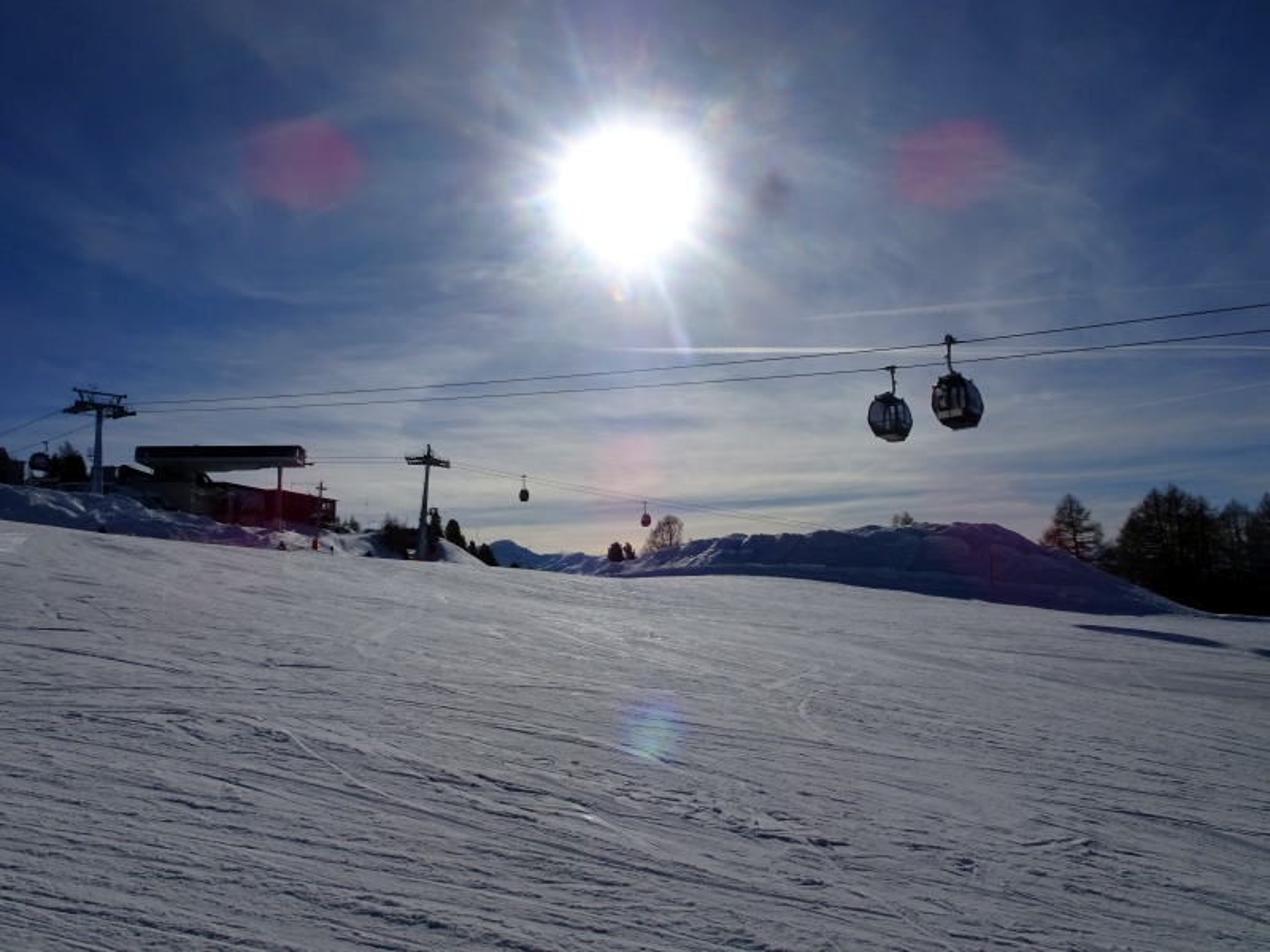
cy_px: 476
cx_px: 635
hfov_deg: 71.6
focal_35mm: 24
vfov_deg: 56.8
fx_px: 881
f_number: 6.3
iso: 80
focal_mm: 4.1
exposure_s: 1/2000
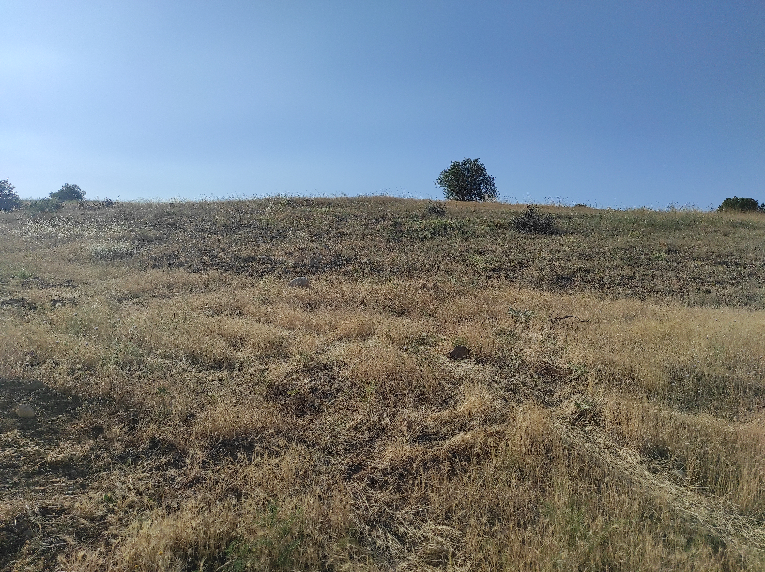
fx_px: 552
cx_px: 382
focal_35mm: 25
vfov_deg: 54.8
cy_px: 286
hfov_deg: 69.4
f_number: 1.89
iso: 100
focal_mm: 5.43
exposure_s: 1/5015
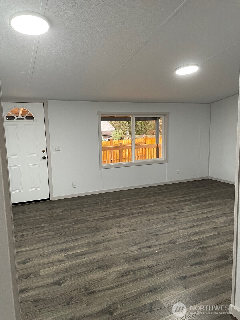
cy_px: 160
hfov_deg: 53.1
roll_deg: +1.8
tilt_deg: -6.4
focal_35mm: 26
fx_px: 240
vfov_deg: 67.3
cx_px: 120
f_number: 1.6
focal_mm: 4.2
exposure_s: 1/60
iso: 125
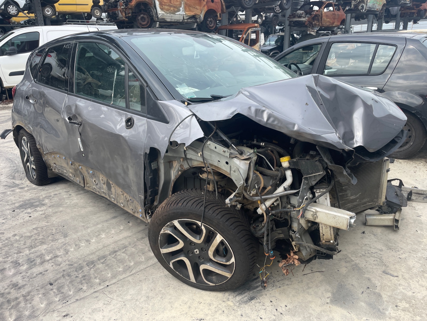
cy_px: 160
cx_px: 214
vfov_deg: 53.1
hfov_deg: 67.3
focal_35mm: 26
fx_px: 321
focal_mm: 4.2
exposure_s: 1/1195
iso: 32
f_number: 1.6
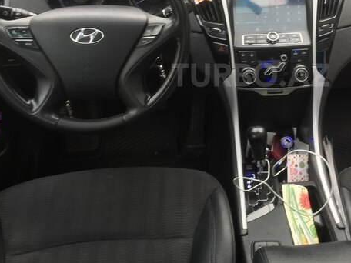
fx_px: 426
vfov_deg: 33.8
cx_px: 250
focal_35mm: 42
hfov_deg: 43.8
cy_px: 75
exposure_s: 1/101
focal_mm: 4.15
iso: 32
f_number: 2.2
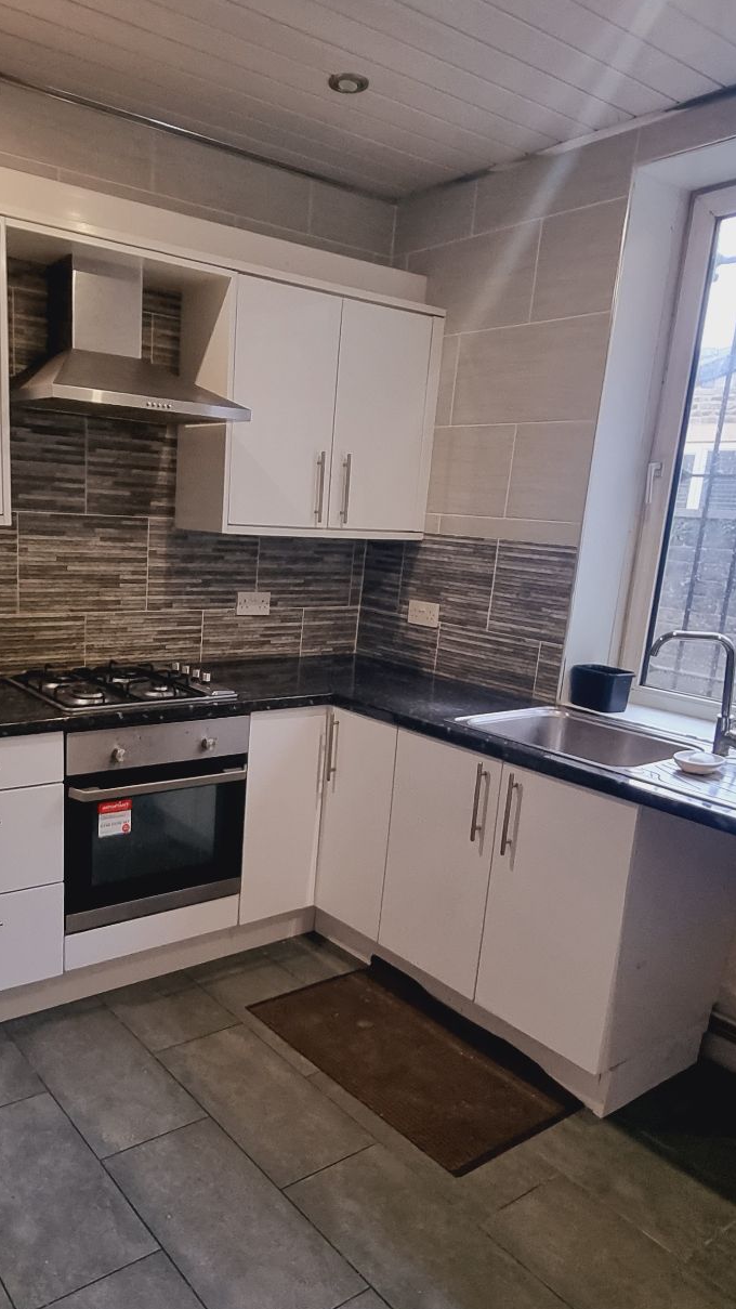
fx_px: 833
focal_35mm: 24
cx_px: 253
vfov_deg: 76.0
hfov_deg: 47.0
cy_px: 736
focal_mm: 2.2
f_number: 2.2
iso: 400
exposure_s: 1/50
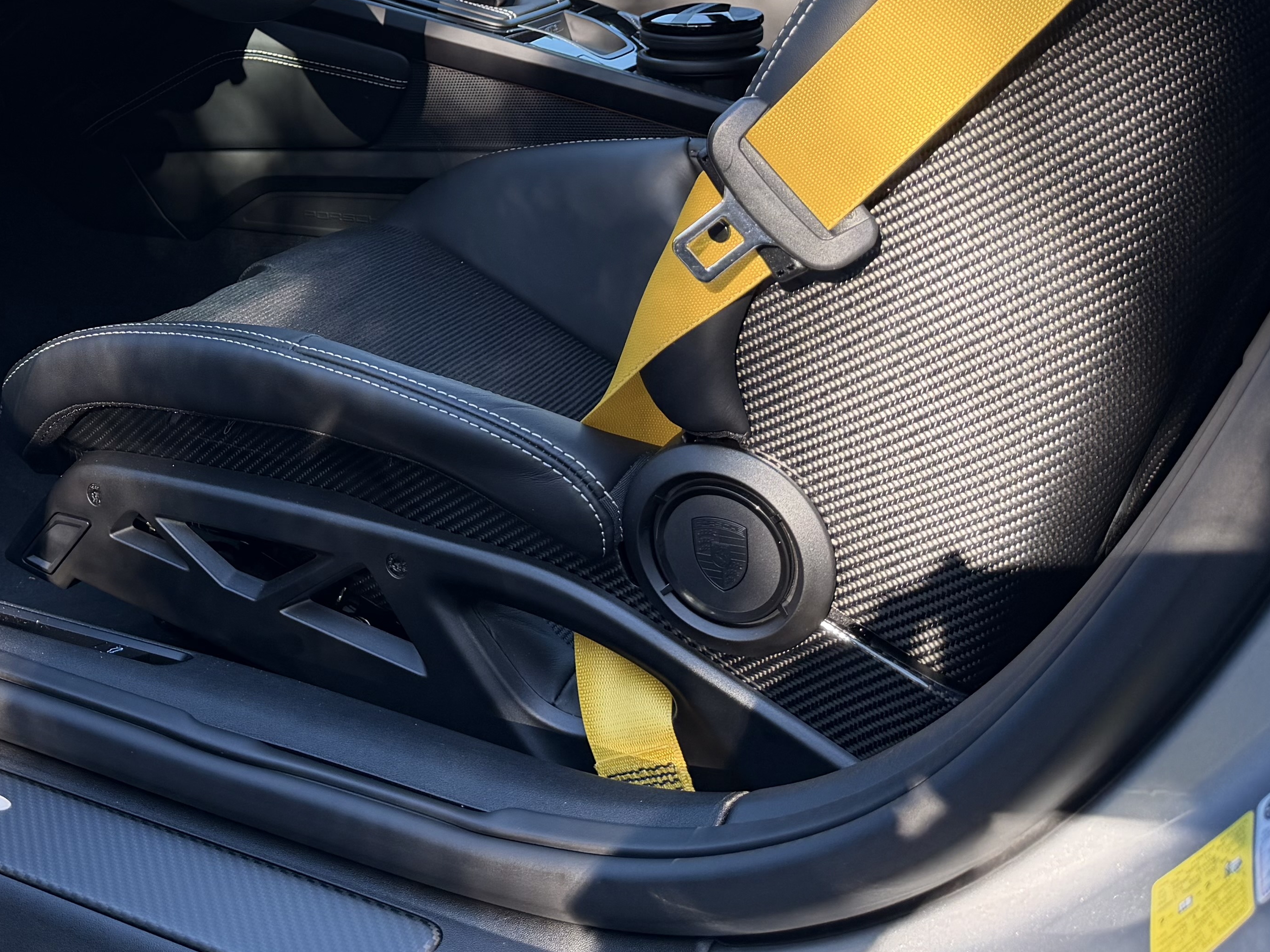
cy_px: -21
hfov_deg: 36.4
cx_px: 194
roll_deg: +2.4
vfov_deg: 27.3
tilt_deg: -9.7
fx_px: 1834
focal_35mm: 50
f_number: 1.78
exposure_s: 1/134
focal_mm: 6.76
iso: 50
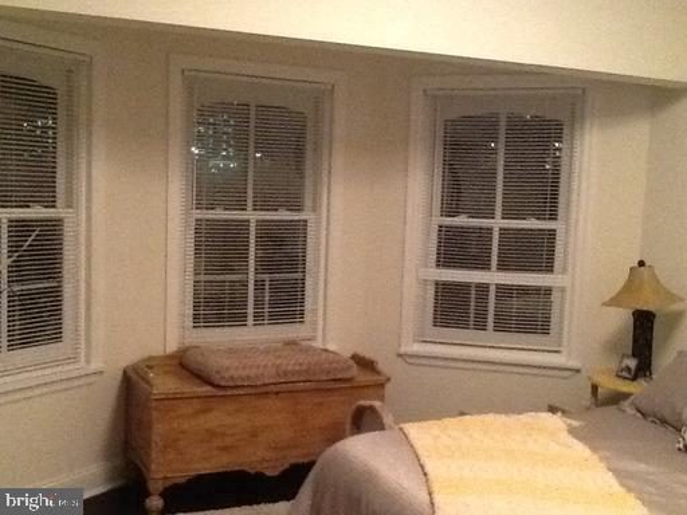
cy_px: 258
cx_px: 344
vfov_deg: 32.9
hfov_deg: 42.9
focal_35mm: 44
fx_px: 873
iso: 640
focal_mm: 2.03
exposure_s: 1/15
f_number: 2.4
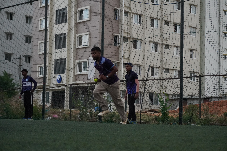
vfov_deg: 18.2
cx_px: 114
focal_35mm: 75
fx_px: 473
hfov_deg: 27.0
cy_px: 76
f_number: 5.6
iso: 2500
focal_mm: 50
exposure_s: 1/1000
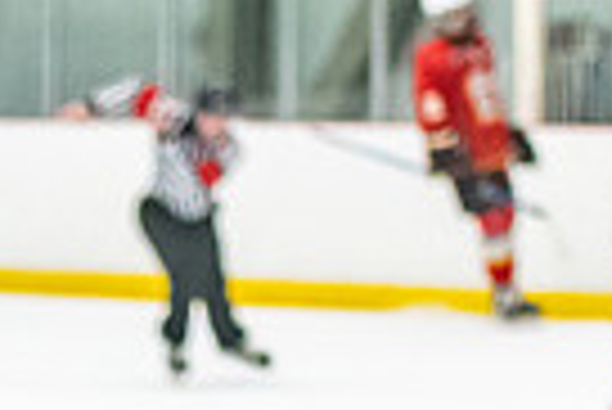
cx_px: -526
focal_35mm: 452
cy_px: 1071
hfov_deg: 4.5
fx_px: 7692
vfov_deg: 3.0
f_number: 2.8
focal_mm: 70
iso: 3200
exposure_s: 1/800
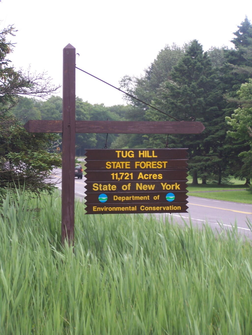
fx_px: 1019
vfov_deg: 18.7
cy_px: 168
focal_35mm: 105
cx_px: 126
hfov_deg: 14.1
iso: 80
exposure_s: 1/60
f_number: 3.2
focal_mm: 17.5
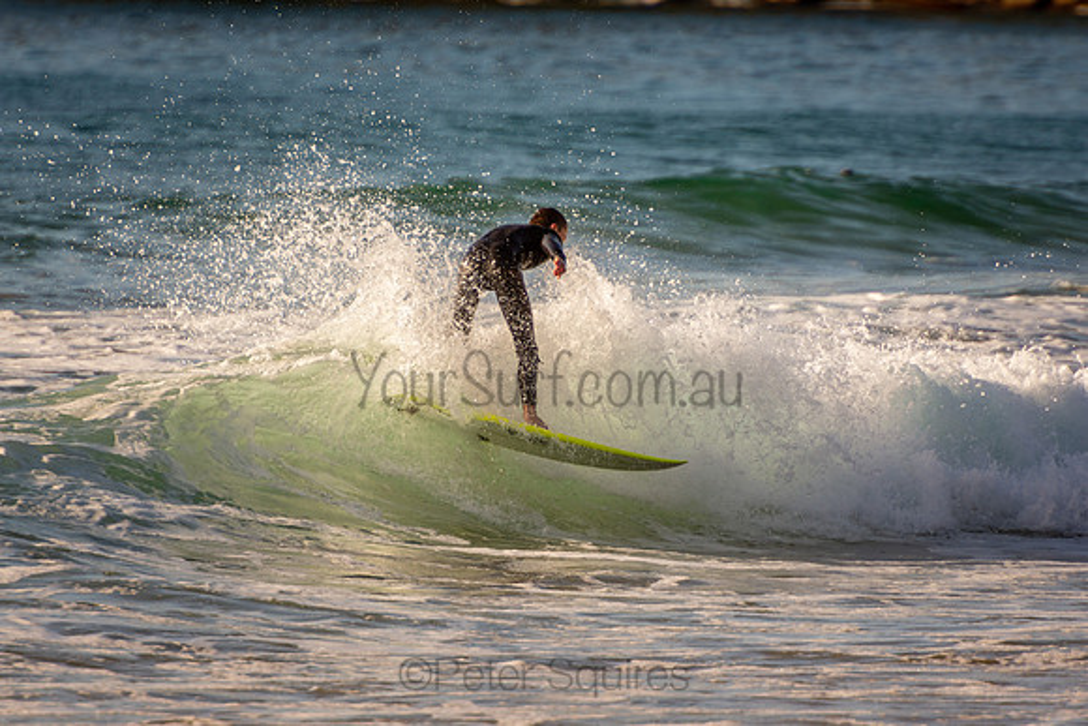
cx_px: 544
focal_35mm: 600
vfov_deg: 2.3
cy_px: 363
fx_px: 18137
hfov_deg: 3.4
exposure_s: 1/1250
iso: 320
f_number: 5.6
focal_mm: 400
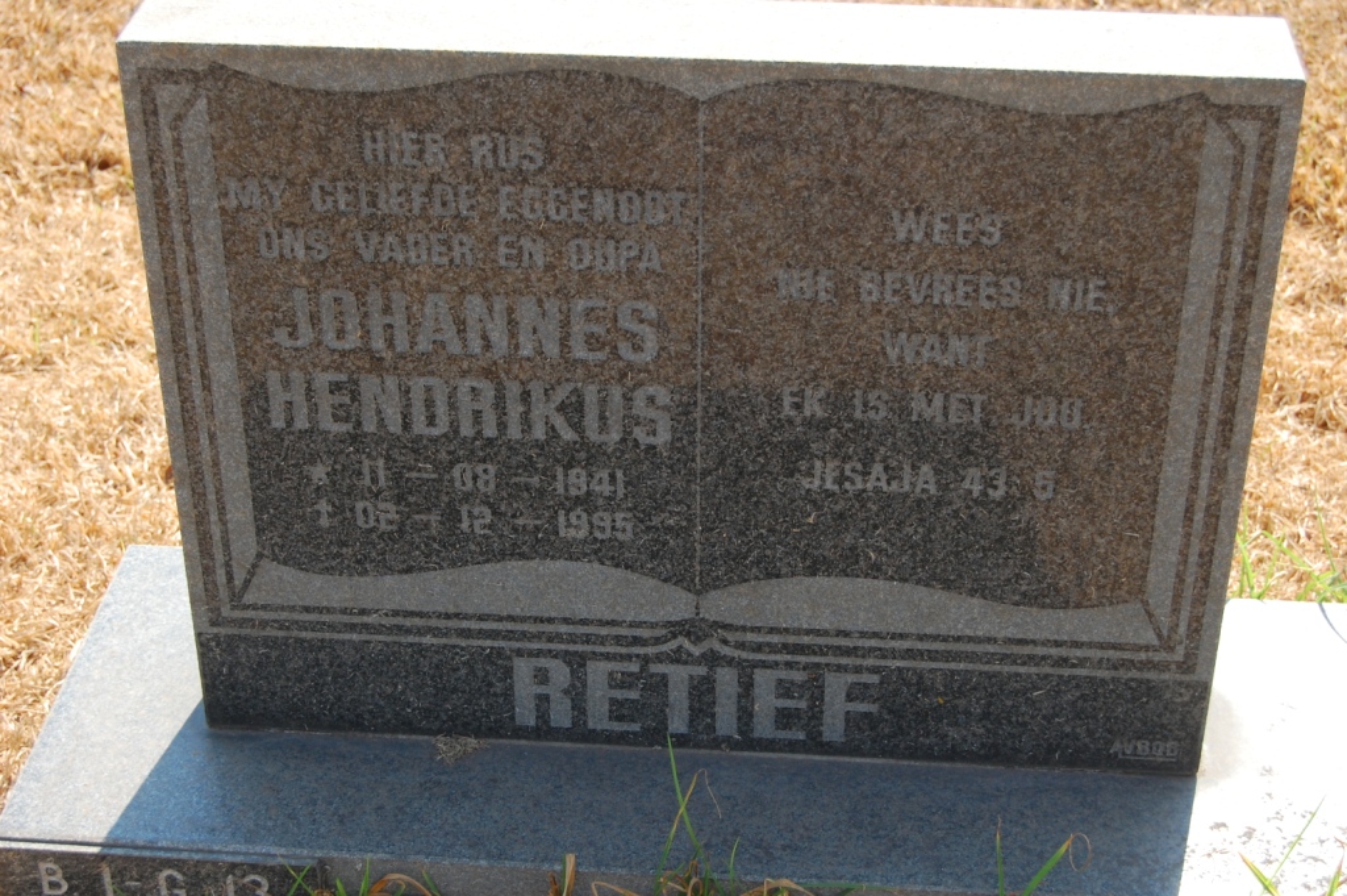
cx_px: 674
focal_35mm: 63
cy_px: 448
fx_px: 2355
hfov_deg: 31.9
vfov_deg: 21.5
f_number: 7.1
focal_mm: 42
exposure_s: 1/320
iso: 400
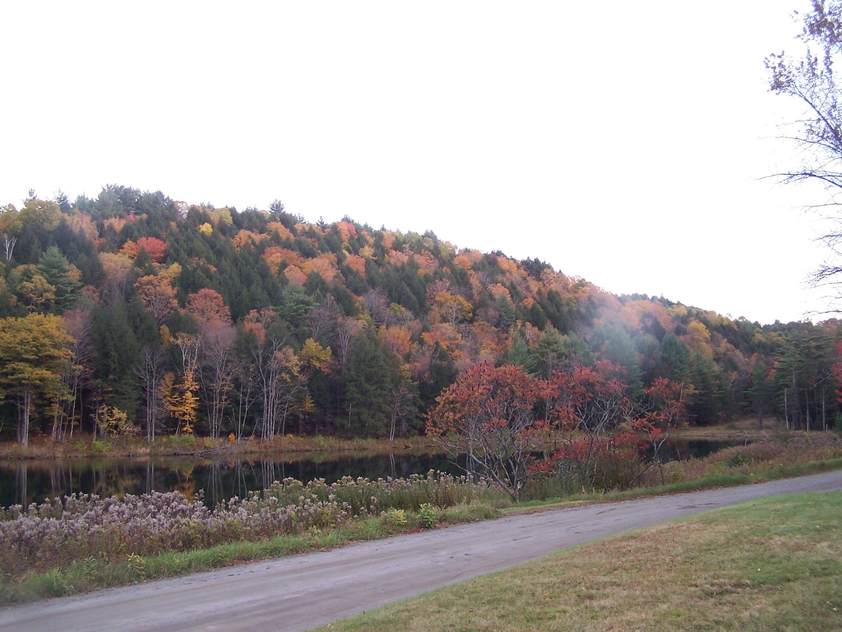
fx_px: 924
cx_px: 421
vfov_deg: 37.7
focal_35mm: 38
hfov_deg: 49.0
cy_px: 316
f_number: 2.8
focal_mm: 6.3
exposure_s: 1/30
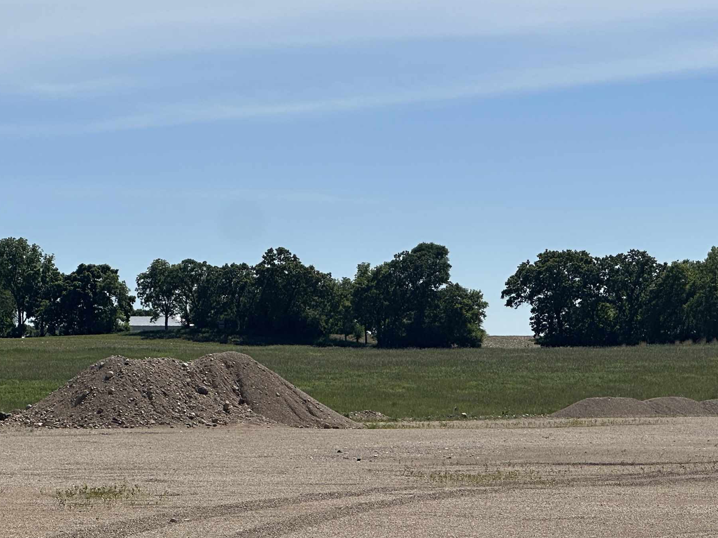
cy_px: 302
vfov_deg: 11.3
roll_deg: +0.7
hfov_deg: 15.0
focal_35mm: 131
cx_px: 465
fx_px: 2717
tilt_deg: +2.8
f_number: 2.8
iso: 32
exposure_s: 1/1672
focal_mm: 9
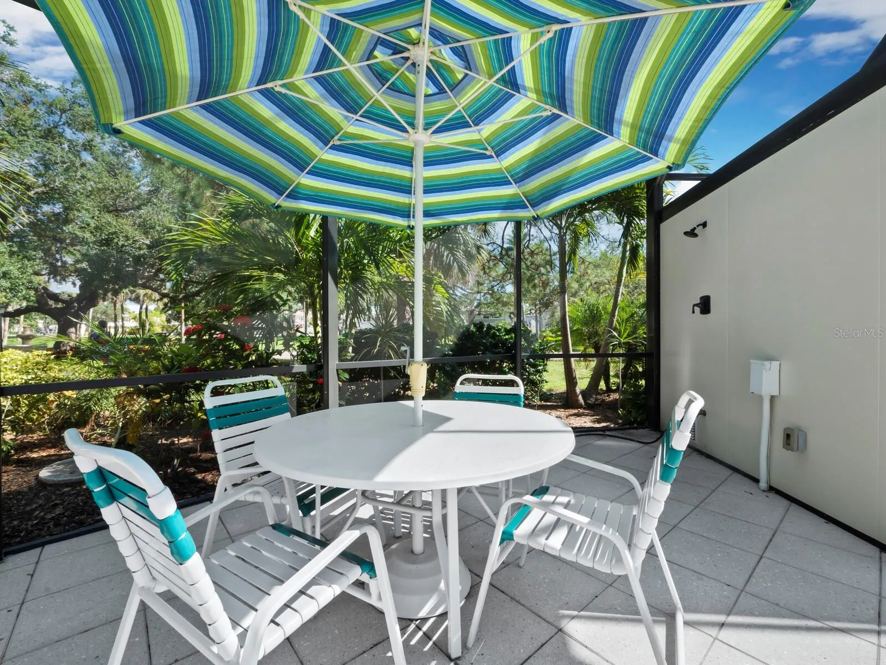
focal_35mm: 14
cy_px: 332
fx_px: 358
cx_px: 443
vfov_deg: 85.7
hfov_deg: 102.1
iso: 400
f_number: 11
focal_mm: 7
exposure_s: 1/80
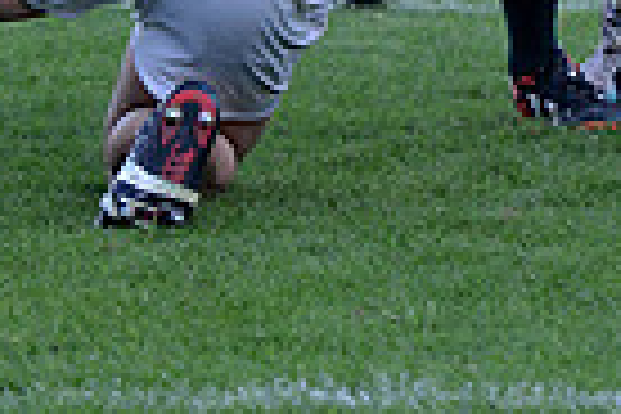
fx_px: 8676
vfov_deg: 2.7
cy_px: -434
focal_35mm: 503
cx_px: 626
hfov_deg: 4.1
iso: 500
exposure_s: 1/500
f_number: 2.8
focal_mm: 120
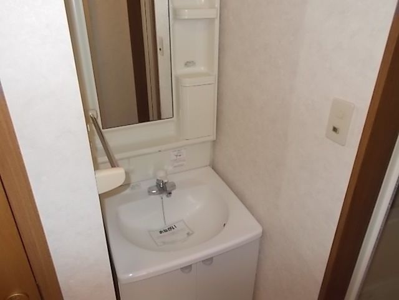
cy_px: 150
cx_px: 200
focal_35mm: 26
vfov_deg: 53.1
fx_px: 300
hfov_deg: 67.3
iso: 200
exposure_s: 1/25
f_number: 3.2
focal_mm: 4.6
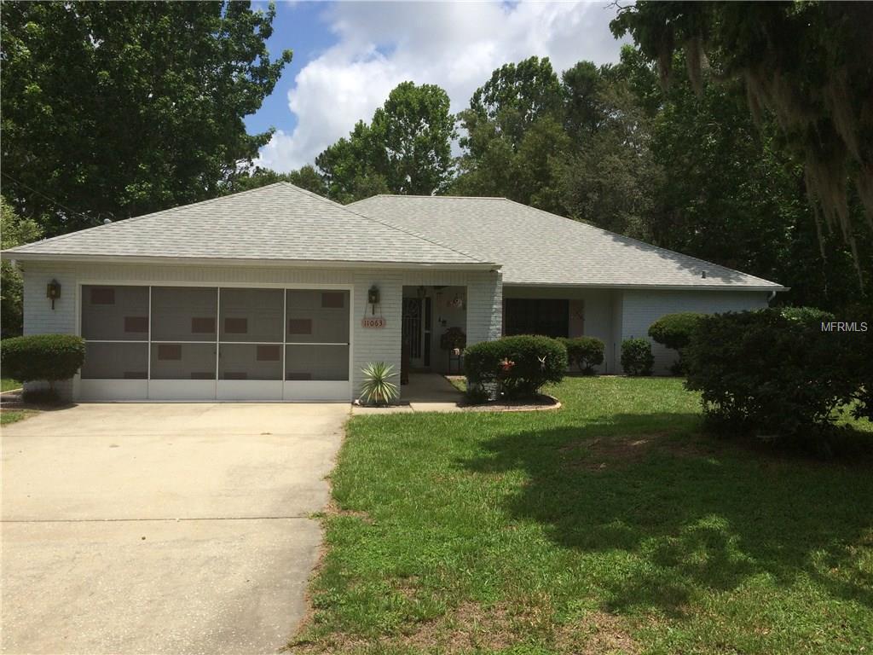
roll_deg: +0.0
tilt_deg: -2.7
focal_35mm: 29
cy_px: 328
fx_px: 731
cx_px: 436
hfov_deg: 61.7
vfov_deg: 48.2
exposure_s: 1/3165
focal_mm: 4.15
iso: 32
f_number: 2.2
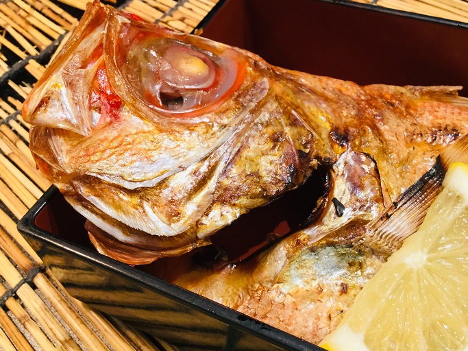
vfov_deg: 38.7
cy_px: 175
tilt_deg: -49.9
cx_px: 259
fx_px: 500
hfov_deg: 50.1
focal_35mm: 37
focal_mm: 3.3
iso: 32
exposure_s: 1/30
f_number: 2.4
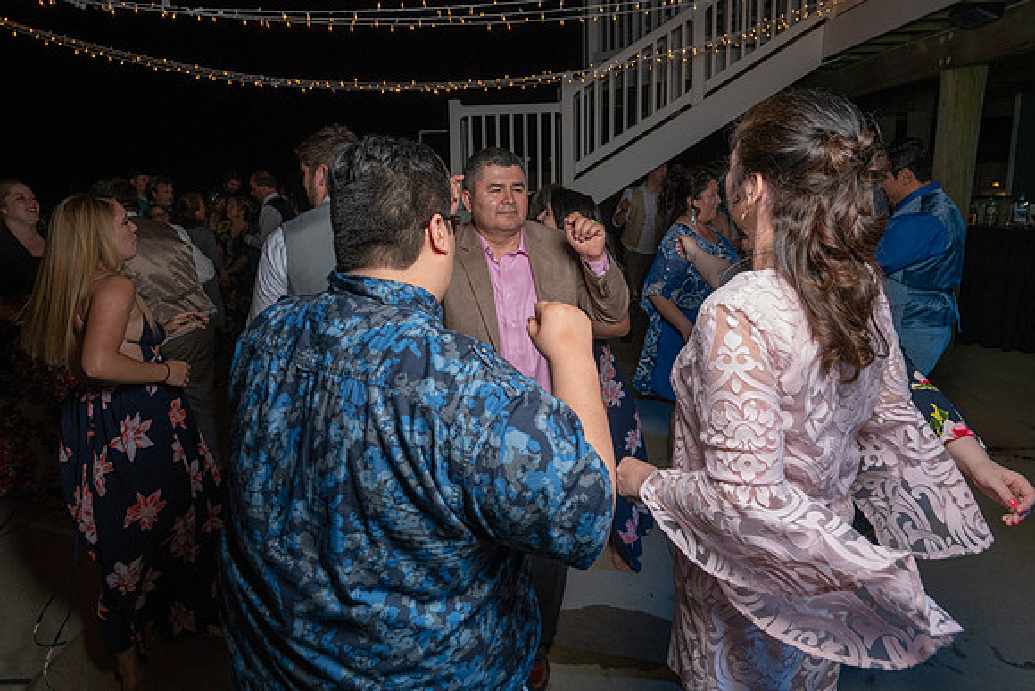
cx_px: 518
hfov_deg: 75.7
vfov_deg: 54.7
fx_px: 667
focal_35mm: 23
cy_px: 310
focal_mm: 21
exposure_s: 1/250
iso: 2000
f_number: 5.6
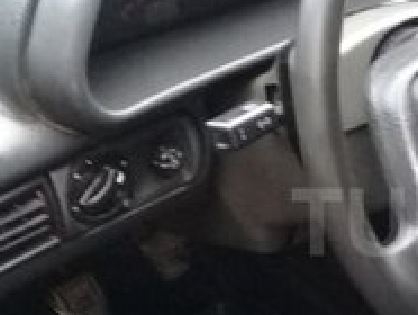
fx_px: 1330
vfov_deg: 13.5
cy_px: 222
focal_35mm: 110
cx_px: 521
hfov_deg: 17.0
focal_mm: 3.3
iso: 200
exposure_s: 1/25
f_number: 2.2
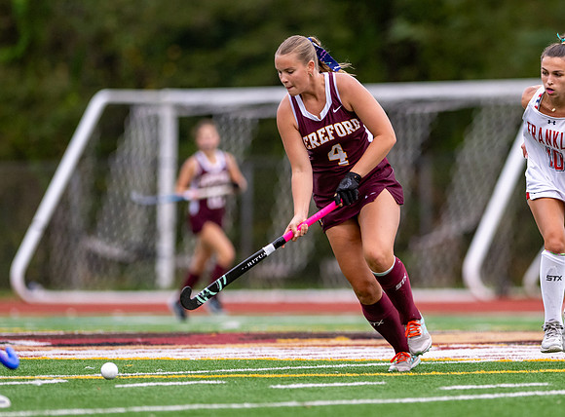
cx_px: 404
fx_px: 8584
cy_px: 222
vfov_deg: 2.8
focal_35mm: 529
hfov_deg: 3.8
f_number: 2.8
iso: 560
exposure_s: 1/1000
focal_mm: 300
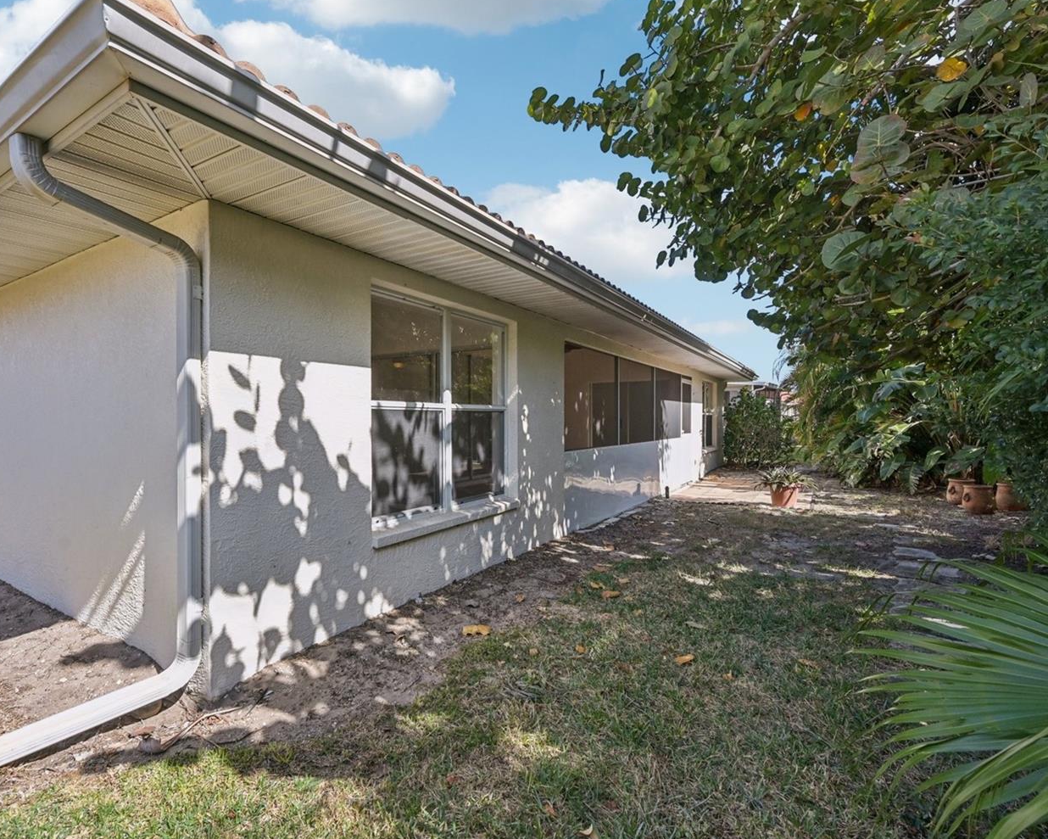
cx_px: 451
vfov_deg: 77.0
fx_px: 527
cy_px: 419
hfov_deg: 89.1
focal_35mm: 17
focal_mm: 14
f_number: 8
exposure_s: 1/400
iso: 400
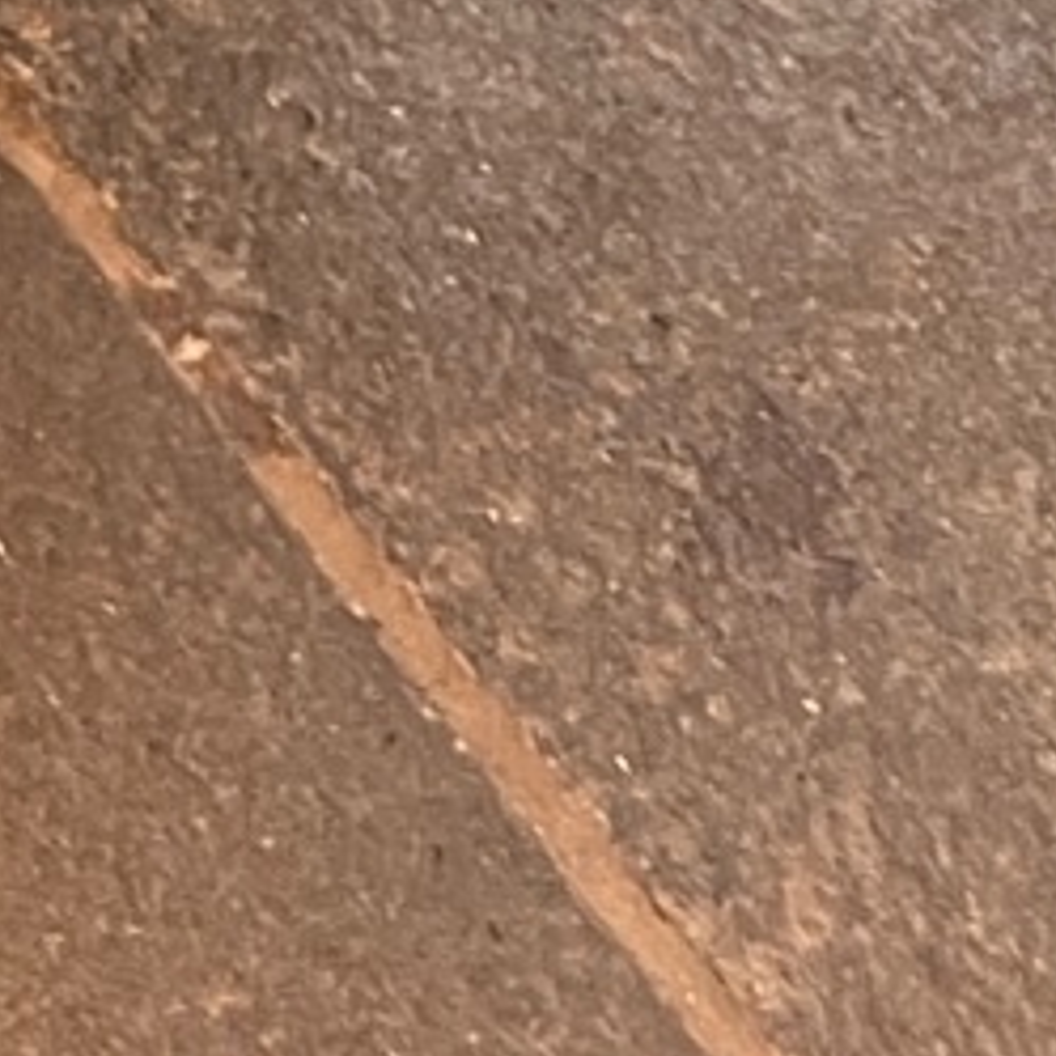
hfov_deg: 8.2
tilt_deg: -22.4
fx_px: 6523
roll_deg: +3.3
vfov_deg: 7.2
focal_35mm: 189
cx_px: -1866
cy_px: -2941
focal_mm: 5.1
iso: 200
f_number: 1.6
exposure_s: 1/50
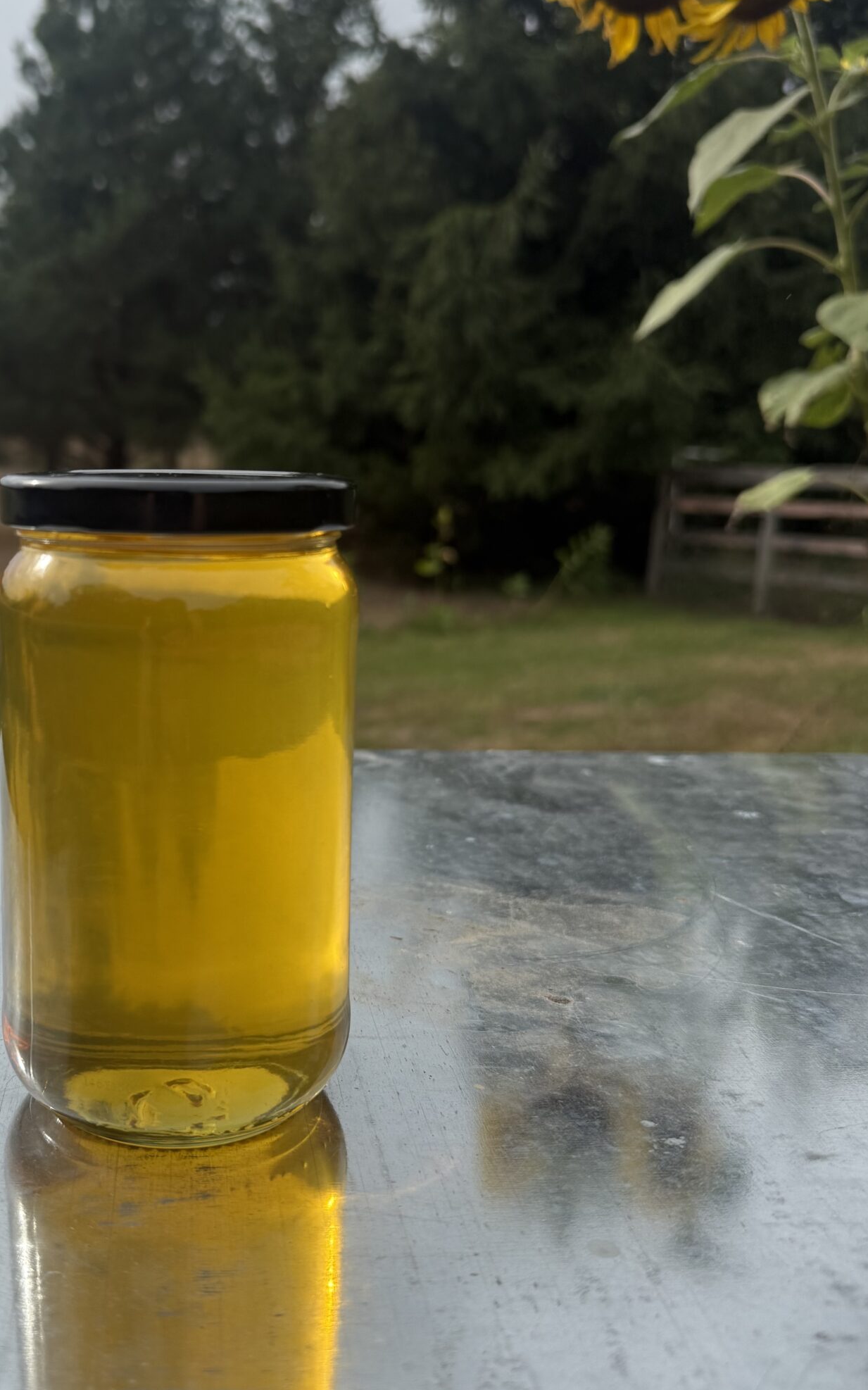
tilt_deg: -12.6
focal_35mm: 33
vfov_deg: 58.2
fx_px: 1250
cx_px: 225
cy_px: 696
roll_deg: -3.3
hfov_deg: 37.4
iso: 80
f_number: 1.78
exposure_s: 1/3759
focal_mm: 6.76
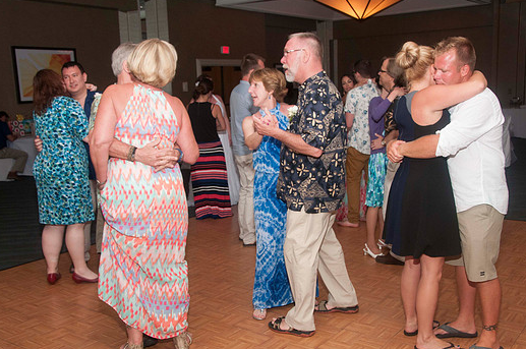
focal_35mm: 37
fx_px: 540
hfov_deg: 51.9
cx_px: 274
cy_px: 174
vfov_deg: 35.8
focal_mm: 22
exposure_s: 1/60
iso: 800
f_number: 5.6
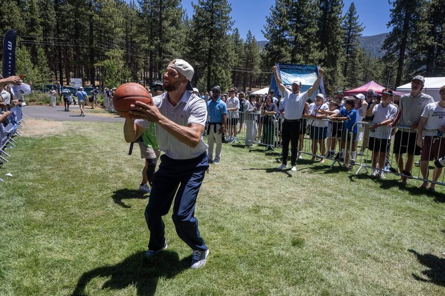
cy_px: 148
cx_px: 222
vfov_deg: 53.1
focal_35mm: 24
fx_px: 297
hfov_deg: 73.8
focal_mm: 16
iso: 500
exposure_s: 1/1250
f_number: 7.1
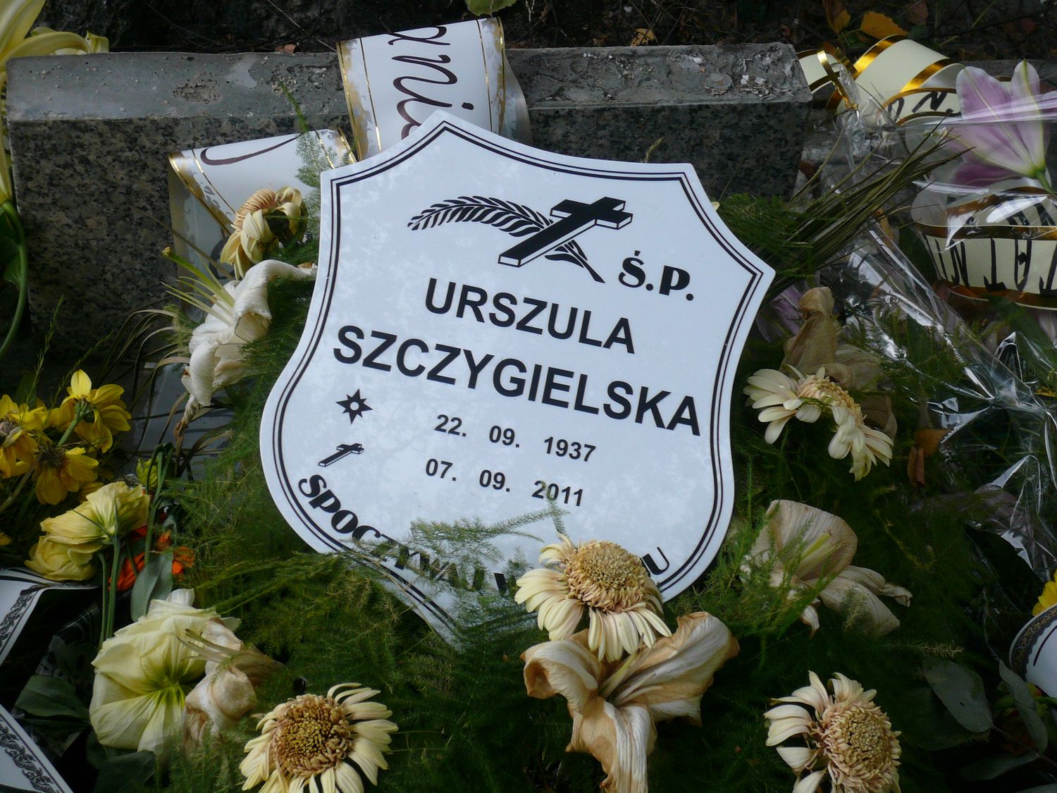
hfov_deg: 26.7
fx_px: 2229
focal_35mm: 73
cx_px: 528
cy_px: 396
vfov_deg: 20.2
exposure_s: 1/320
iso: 100
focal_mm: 12
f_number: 4.5
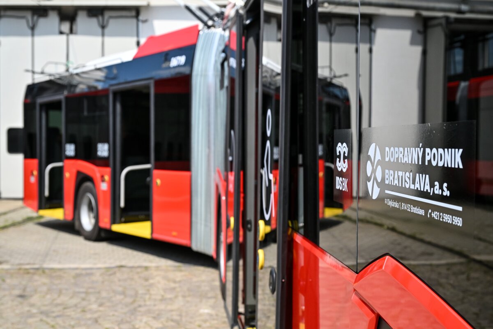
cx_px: 246
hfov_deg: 38.2
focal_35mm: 52
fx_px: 712
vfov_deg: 26.0
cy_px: 164
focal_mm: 52
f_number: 5.6
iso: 900
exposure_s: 1/4000
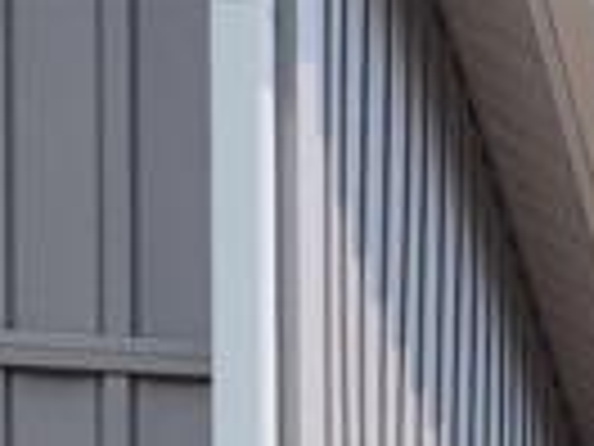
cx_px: 1562
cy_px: 1721
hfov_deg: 9.5
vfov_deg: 6.7
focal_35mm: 178
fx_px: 3054
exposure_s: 1/1332
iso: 25
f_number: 1.8
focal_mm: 5.54
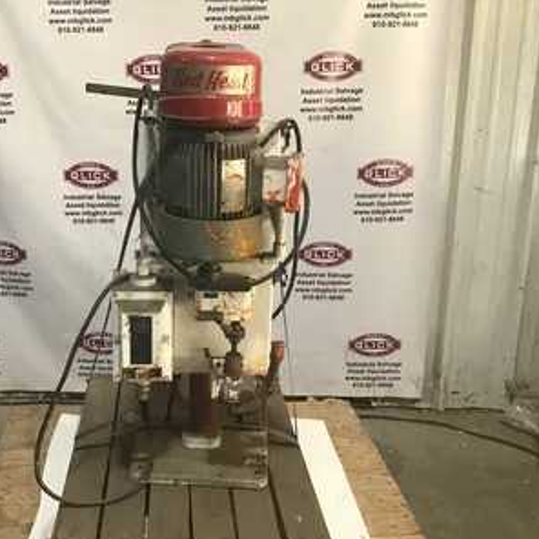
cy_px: 271
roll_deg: -1.1
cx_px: 211
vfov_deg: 44.9
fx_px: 652
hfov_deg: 44.7
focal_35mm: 37
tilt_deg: -16.6
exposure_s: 1/30
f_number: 2.4
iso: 100
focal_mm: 3.3
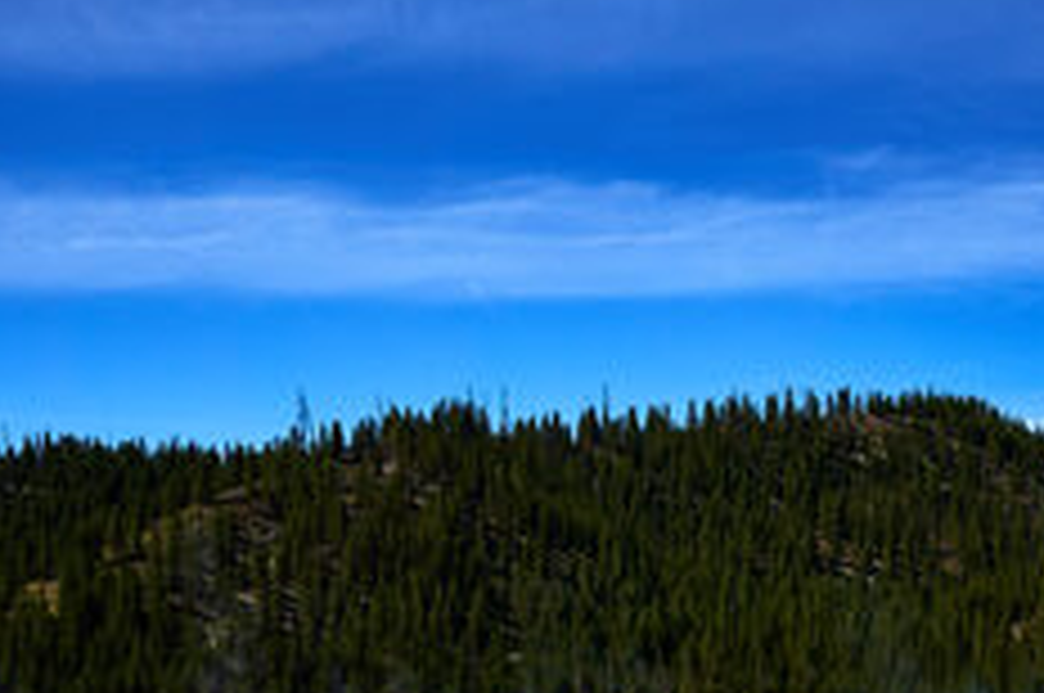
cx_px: 1138
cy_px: 803
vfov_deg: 21.8
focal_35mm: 58
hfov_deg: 30.9
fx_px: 1680
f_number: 13
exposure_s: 1/200
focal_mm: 24
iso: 100
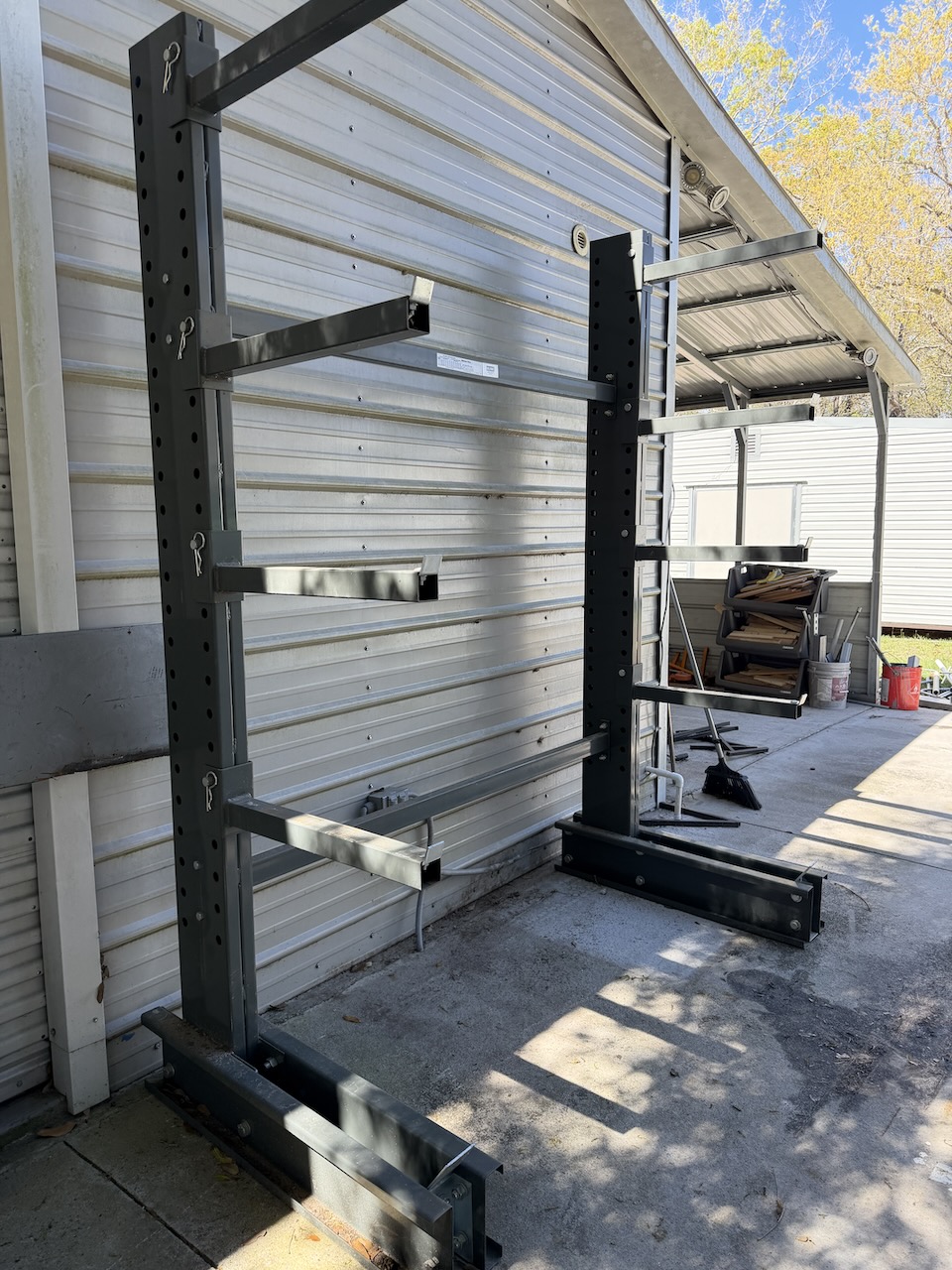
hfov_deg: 56.8
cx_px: 476
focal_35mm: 24
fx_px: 880
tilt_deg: -6.9
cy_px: 635
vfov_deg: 71.6
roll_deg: +0.5
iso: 100
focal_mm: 6.76
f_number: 1.78
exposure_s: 1/708
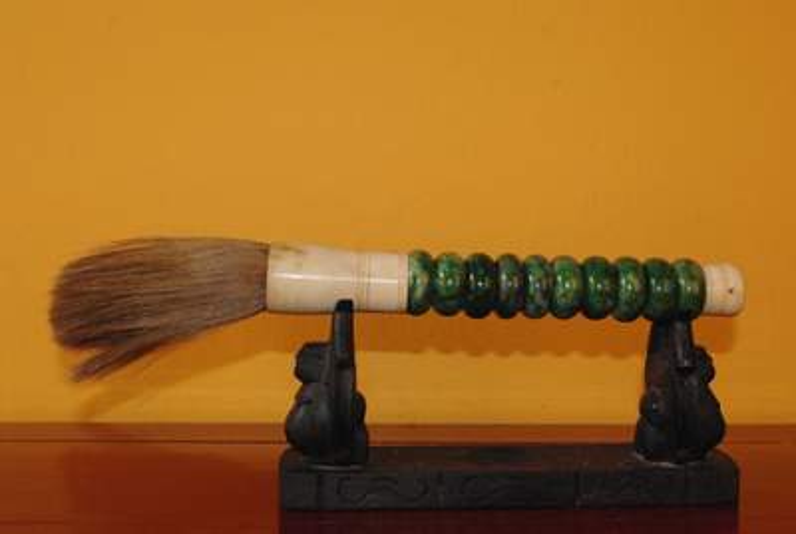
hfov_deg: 40.3
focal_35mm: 49
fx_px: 1085
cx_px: 398
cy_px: 267
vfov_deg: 27.6
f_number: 8
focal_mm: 32.5
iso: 1600
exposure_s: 1/45
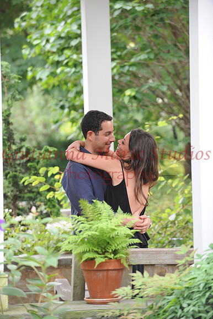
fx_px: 1377
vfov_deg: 13.3
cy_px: 160
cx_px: 106
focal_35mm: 155
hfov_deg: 8.8
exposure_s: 1/80
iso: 500
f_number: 4.5
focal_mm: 155
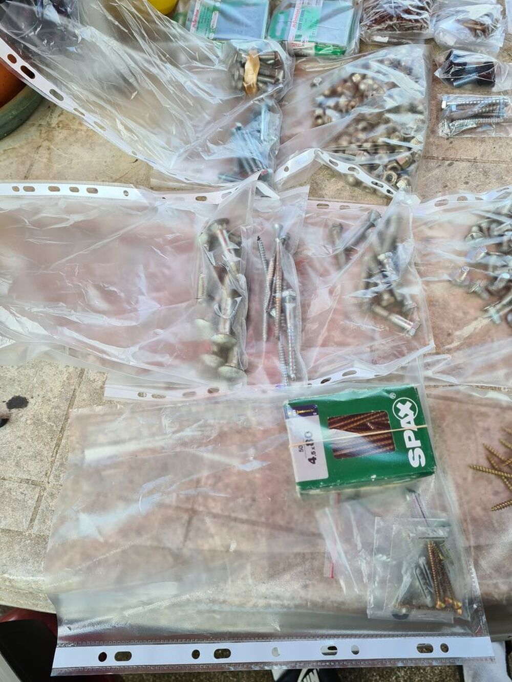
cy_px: 341
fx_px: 513
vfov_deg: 67.3
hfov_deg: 53.1
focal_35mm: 26
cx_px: 256
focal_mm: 5.4
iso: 50
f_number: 1.8
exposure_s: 1/399
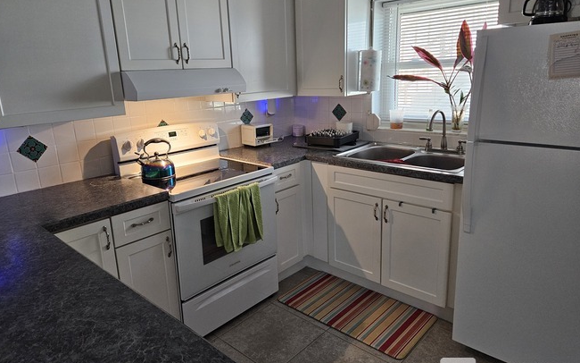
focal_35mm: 25
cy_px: 170
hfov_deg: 72.6
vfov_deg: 49.2
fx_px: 395
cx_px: 287
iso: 500
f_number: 1.8
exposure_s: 1/120
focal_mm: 5.4
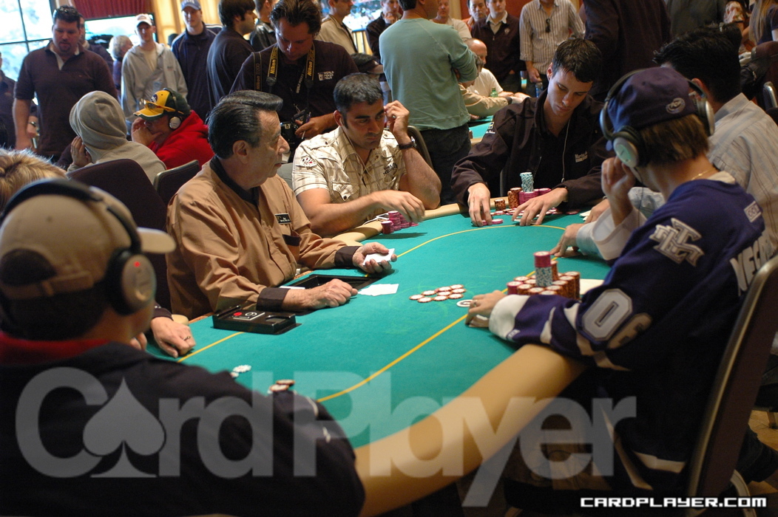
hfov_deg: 46.4
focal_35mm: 42
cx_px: 389
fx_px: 907
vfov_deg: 31.9
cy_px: 258
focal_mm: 28
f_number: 2.8
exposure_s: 1/30
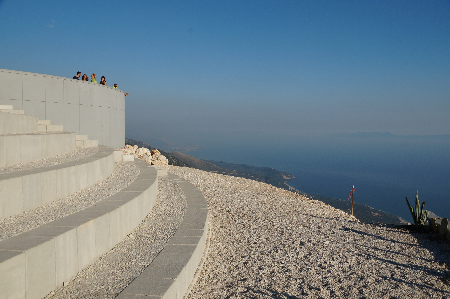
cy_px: 150
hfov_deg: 57.3
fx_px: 412
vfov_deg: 39.9
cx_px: 225
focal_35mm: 33
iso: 100
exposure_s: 1/250
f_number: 13
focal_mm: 22
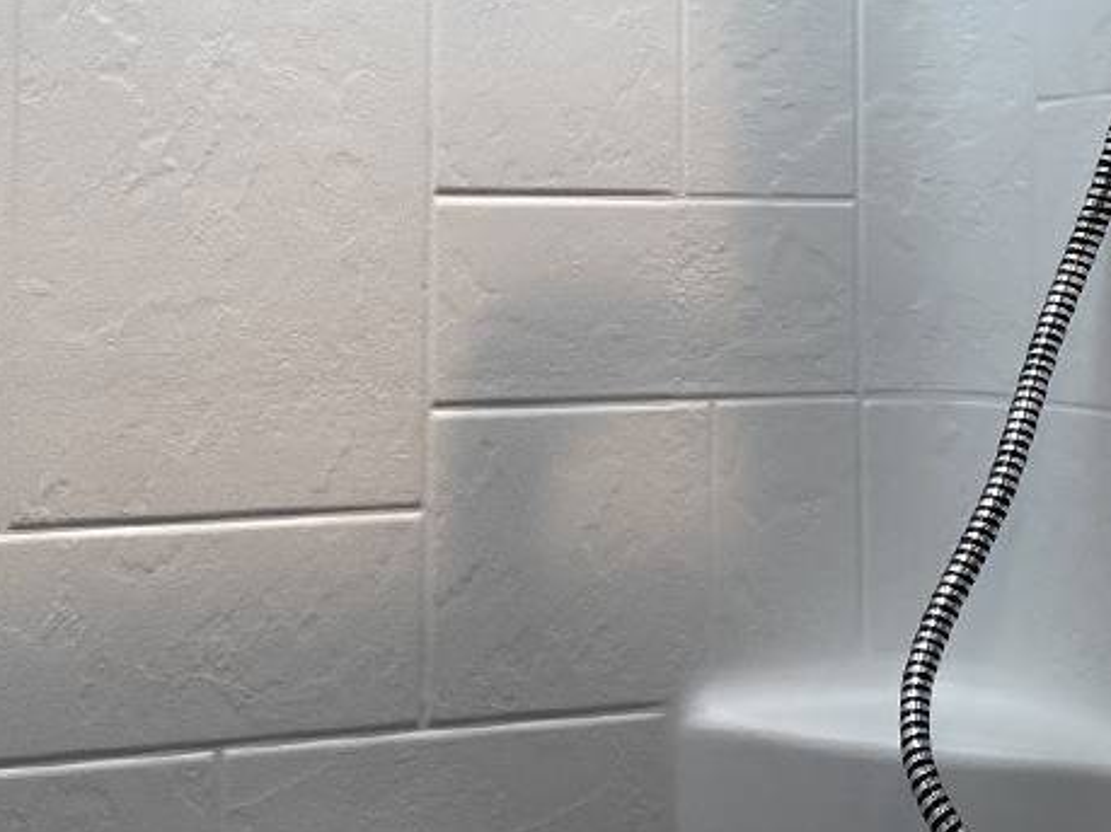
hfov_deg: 33.2
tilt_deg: +2.7
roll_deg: -1.4
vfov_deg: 24.9
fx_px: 1861
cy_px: 184
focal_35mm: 58
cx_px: 569
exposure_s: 1/189
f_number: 1.8
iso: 32
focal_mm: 4.25
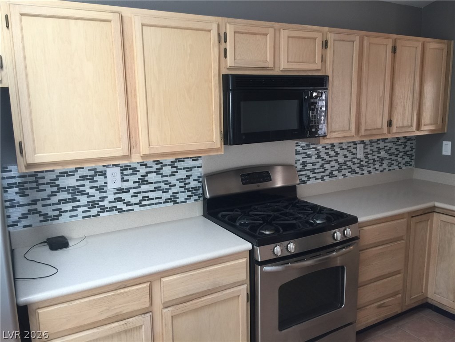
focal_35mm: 29
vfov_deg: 48.2
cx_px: 228
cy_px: 171
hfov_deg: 61.7
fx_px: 381
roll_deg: +0.4
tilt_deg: -10.0
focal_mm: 4.15
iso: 32
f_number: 2.2
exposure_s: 1/15
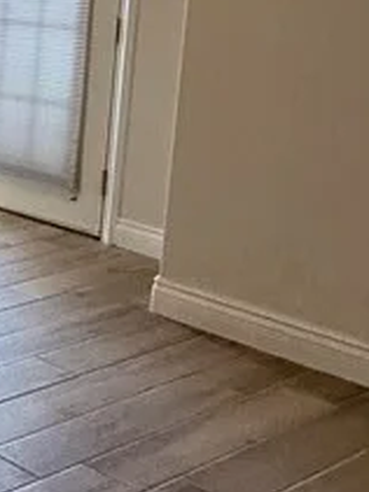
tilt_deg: -8.8
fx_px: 967
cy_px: 89
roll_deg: -0.5
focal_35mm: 68
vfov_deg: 27.9
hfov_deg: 15.9
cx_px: -406
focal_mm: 2.22
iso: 320
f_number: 2.2
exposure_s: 1/120
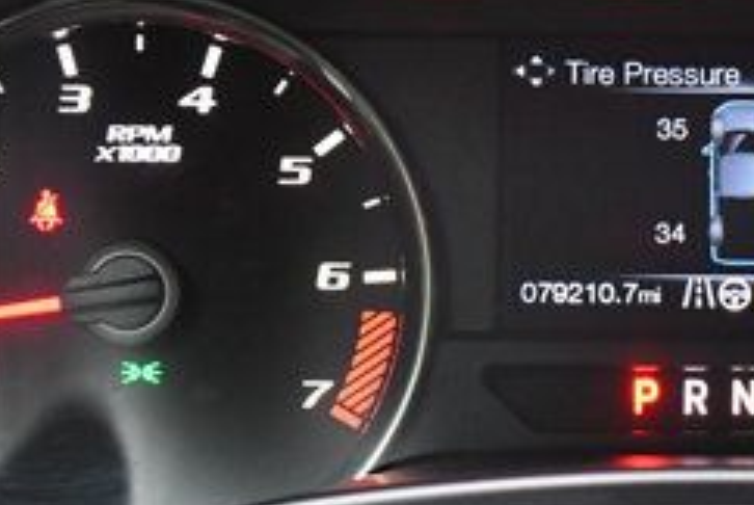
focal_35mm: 198
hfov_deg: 10.3
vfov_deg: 7.0
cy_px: 204
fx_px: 4152
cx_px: 732
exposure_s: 1/60
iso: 3600
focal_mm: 50
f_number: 5.6
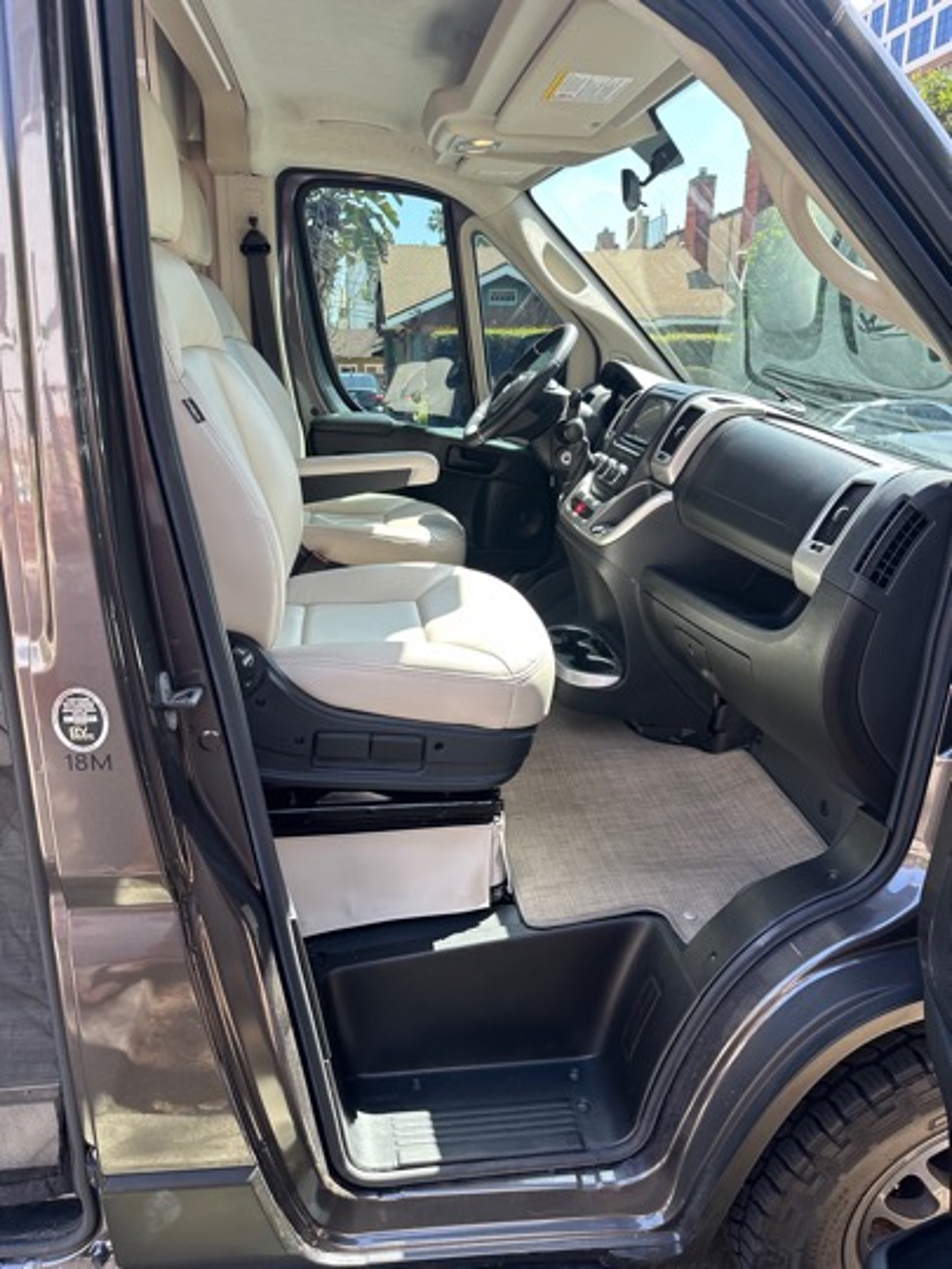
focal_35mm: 24
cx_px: 476
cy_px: 634
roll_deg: -0.9
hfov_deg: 56.8
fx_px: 880
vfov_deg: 71.6
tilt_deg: -17.3
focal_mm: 6.86
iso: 80
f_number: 1.78
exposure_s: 1/336
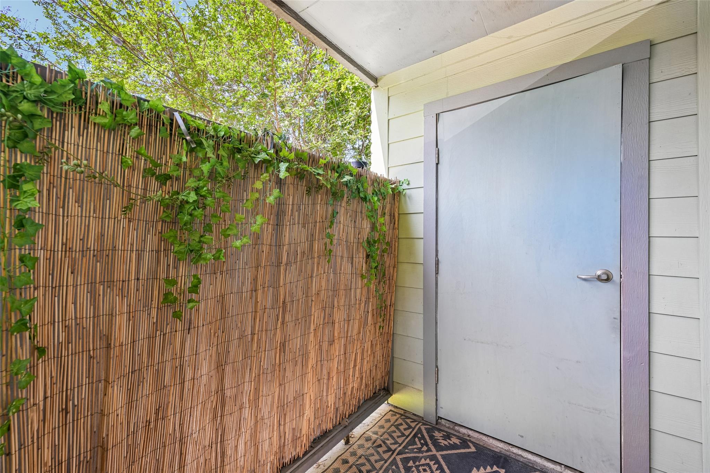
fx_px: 296
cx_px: 355
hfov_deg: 100.4
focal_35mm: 15
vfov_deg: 77.3
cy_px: 236
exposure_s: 1/20
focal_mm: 15
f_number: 6.7
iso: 100
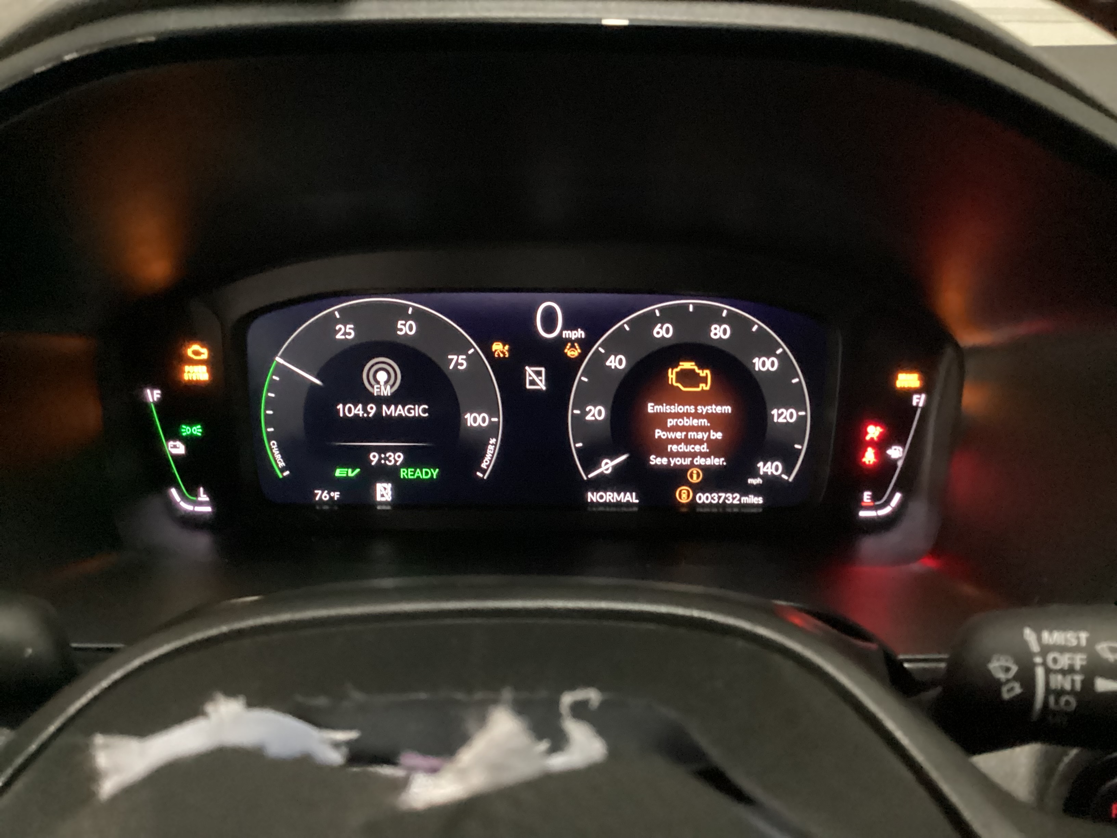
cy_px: 419
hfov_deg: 58.4
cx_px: 558
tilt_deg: -22.5
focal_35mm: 31
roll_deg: -0.3
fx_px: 1000
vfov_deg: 45.4
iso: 800
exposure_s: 1/17
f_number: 2.4
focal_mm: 3.3
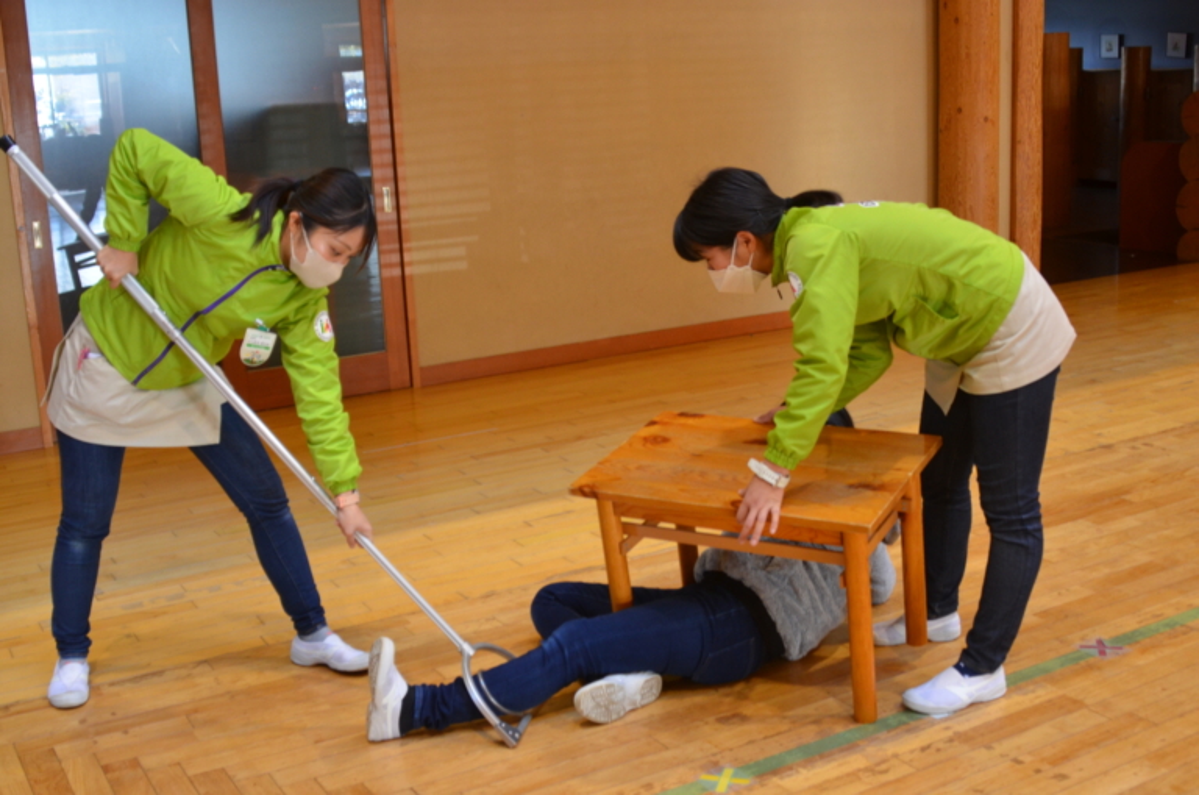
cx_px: 600
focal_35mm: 42
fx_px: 1396
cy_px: 398
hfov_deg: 46.5
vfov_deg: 31.8
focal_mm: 28
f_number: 3.5
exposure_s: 1/50
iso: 800
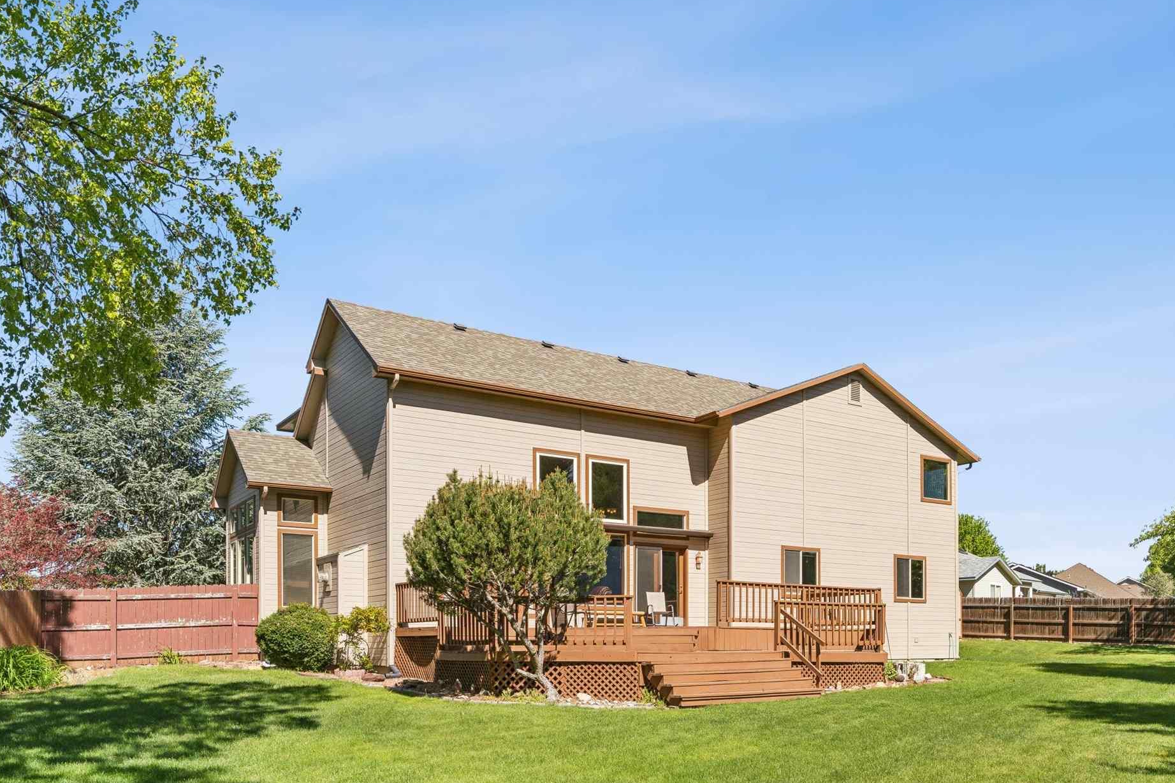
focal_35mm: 30
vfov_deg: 41.1
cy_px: 643
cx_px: 740
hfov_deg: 60.5
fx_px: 990
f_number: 13
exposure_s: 1/250
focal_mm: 18.2
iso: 400
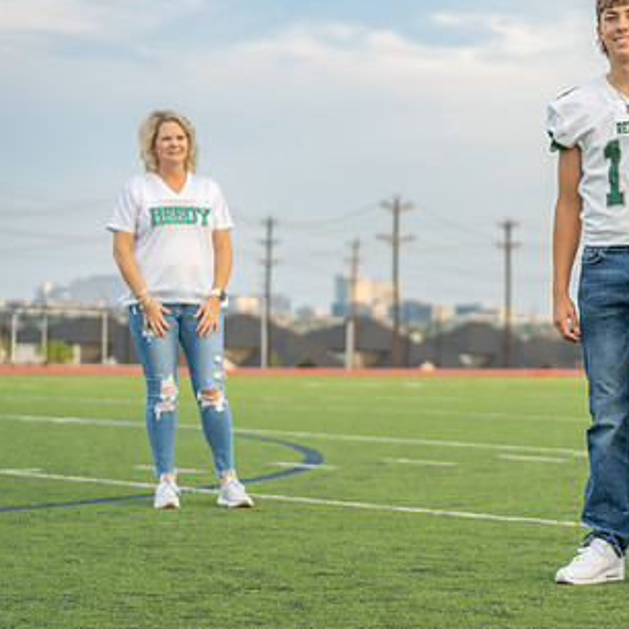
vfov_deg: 14.9
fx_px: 2405
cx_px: 594
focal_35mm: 117
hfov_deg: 14.7
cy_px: 235
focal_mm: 70
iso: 125
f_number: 2.8
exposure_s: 1/400
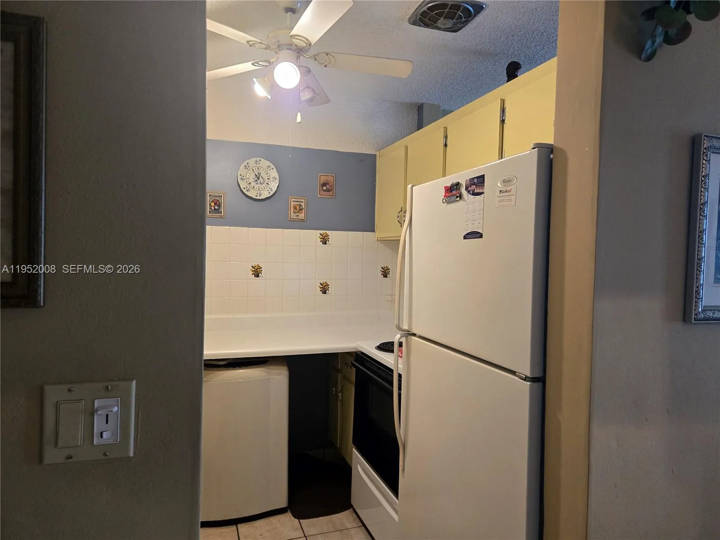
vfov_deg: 58.9
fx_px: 478
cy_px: 270
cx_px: 360
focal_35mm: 23
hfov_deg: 73.9
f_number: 1.8
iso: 400
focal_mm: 5.4
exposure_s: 1/120
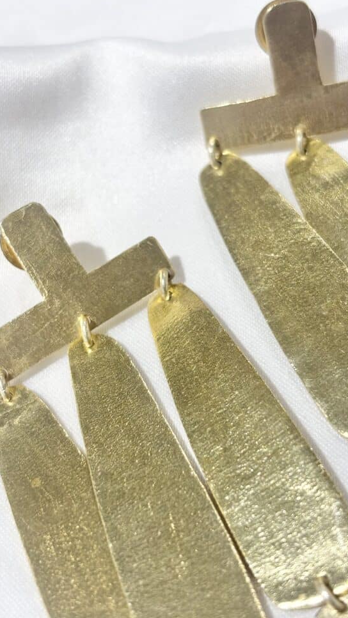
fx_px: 984
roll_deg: +11.0
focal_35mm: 60
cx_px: 173
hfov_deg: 20.1
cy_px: 311
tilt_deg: -39.6
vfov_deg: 34.9
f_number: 1.6
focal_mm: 5.96
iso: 25
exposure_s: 1/148
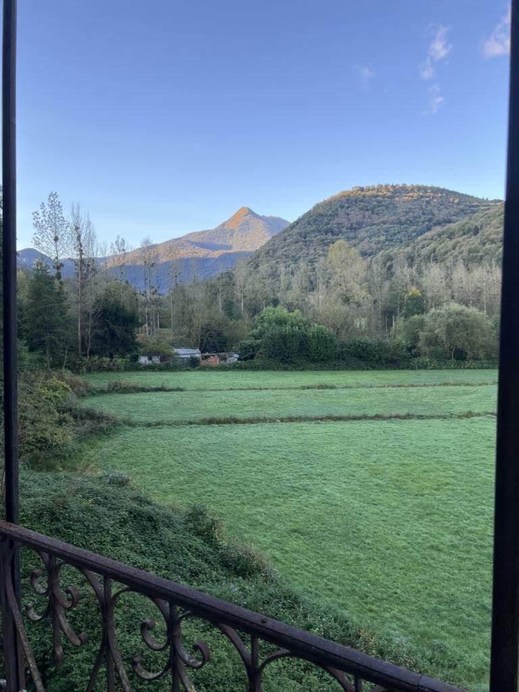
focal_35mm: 26
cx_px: 260
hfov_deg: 53.1
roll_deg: +0.4
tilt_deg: -4.0
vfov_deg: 67.3
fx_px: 520
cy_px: 346
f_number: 1.5
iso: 50
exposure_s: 1/333
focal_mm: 5.7
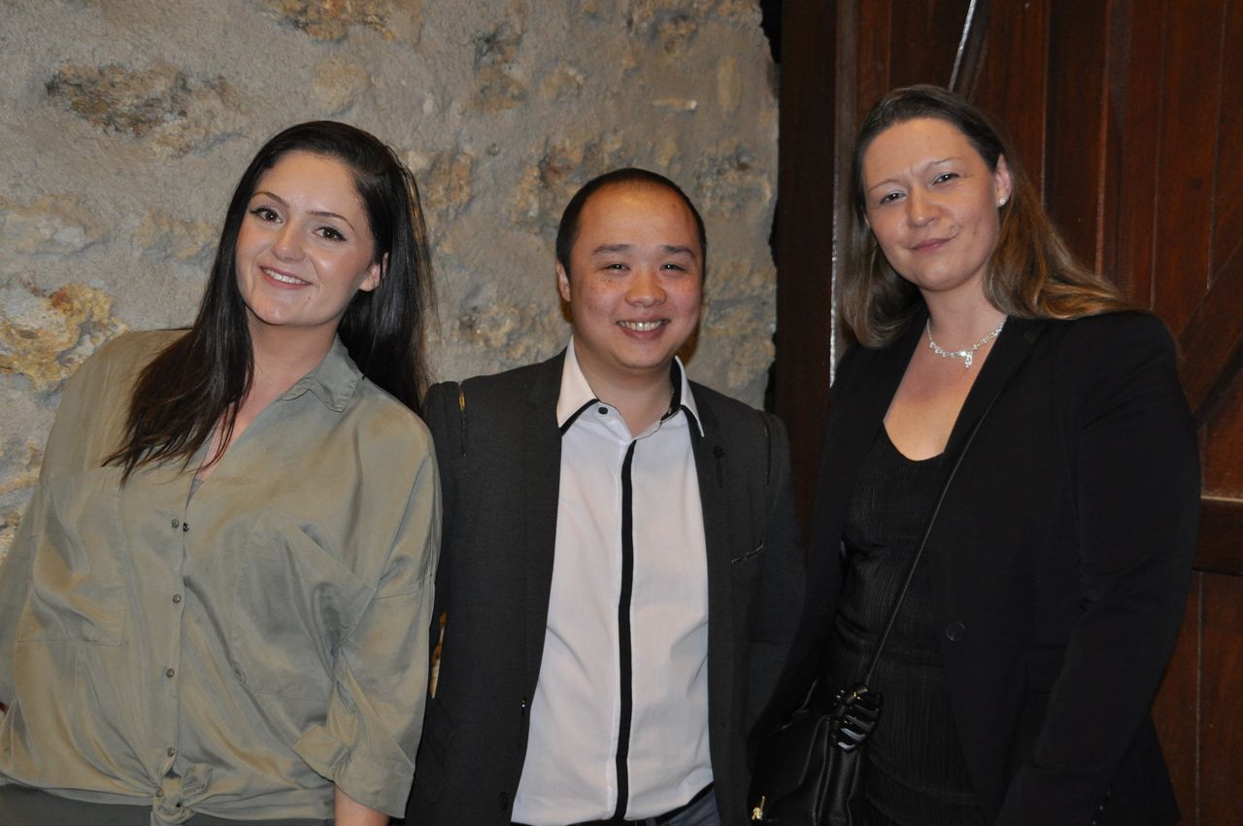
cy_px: 413
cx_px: 622
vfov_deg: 29.8
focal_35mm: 45
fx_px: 1552
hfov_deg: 43.7
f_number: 4.2
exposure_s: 1/60
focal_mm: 30
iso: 800
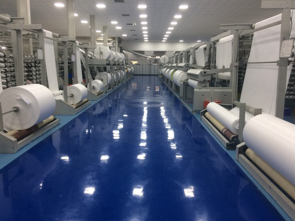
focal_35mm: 29
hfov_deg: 61.7
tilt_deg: -11.4
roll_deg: +0.7
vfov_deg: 48.2
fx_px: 247
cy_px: 110
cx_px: 148
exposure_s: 1/33
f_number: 2.2
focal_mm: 4.15
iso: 100
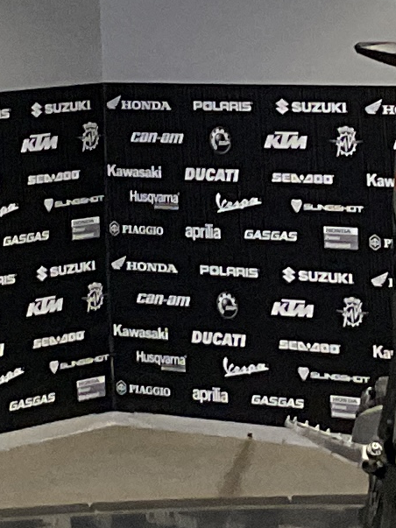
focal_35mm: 194
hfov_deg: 7.7
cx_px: 205
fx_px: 2960
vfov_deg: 10.2
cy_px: 122
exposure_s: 1/60
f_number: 1.8
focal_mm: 3
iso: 160
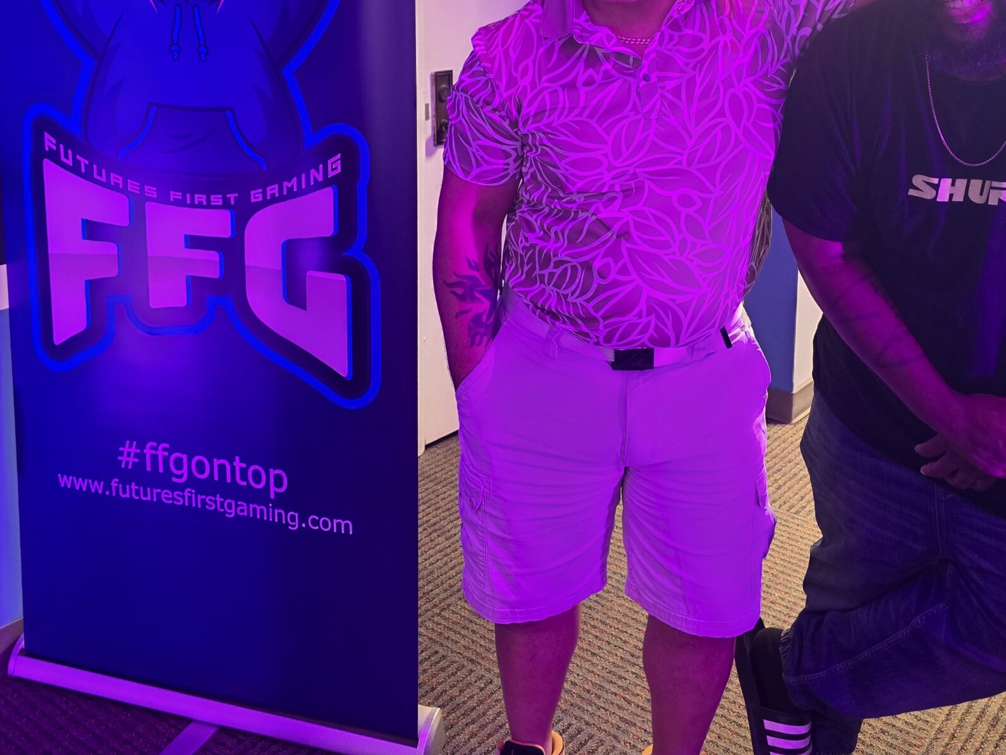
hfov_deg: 49.9
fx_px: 1076
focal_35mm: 37
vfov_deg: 37.4
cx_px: 597
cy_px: 156
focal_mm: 6.3
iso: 500
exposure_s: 1/30
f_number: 1.7
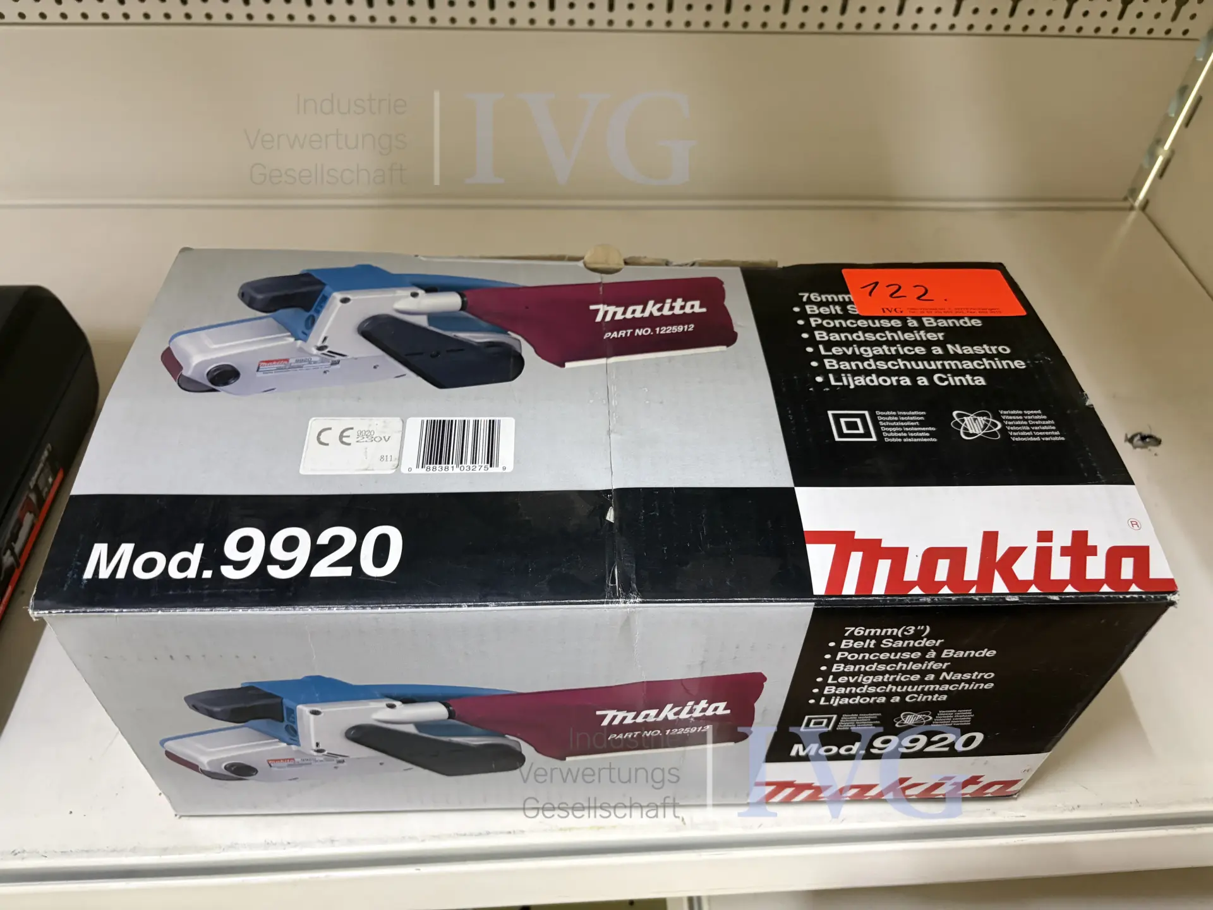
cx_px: 606
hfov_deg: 67.3
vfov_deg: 53.1
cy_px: 455
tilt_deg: -46.3
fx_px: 911
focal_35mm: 26
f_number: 1.6
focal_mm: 5.96
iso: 320
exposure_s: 1/50
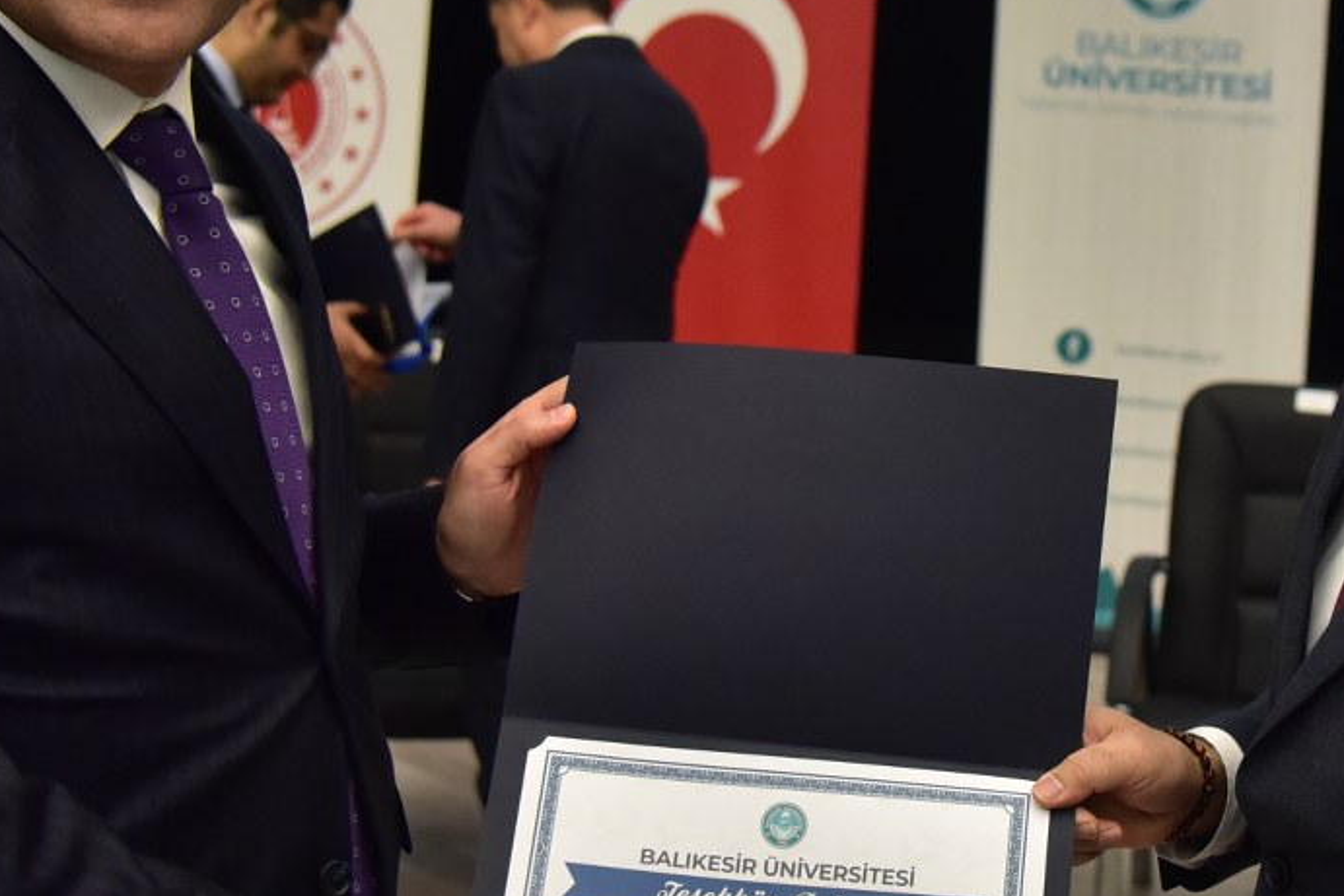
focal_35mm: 81
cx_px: 1033
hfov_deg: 24.7
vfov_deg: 16.8
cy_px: 246
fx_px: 3024
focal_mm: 35
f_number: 4
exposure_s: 1/200
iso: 3200
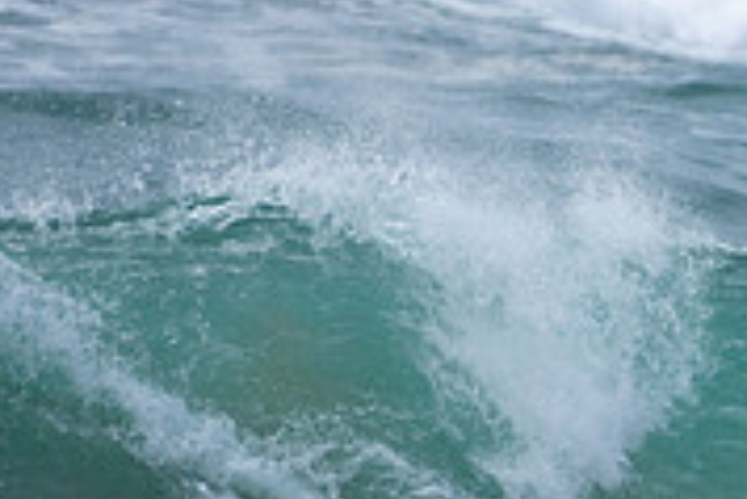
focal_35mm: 2447
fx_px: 50815
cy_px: 509
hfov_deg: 0.8
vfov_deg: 0.6
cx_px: 1192
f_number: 5.6
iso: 180
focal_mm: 500
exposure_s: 1/800
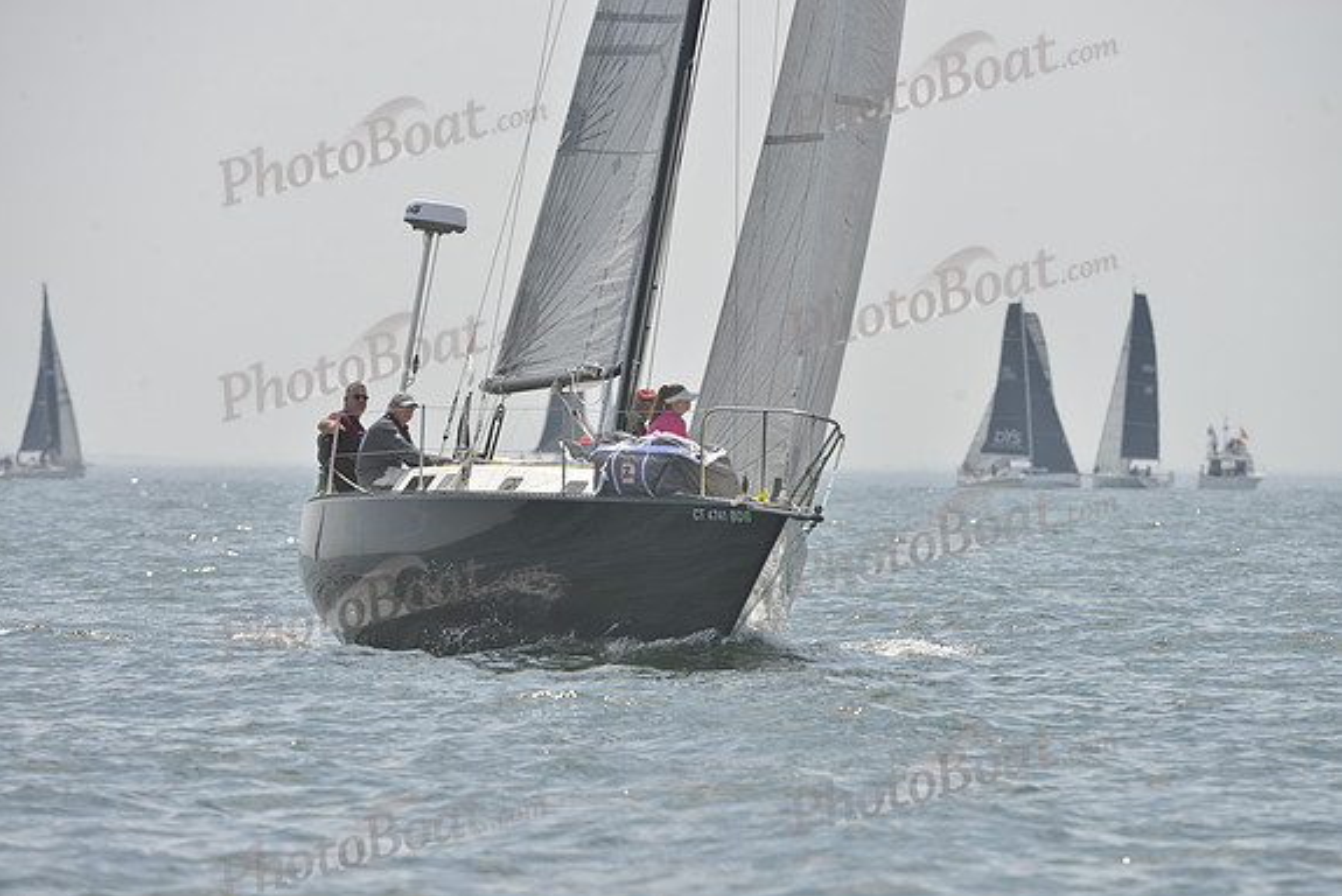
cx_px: 670
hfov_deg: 8.5
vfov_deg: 5.7
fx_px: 9025
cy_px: 449
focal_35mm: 242
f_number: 9
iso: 280
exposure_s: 1/800
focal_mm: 240
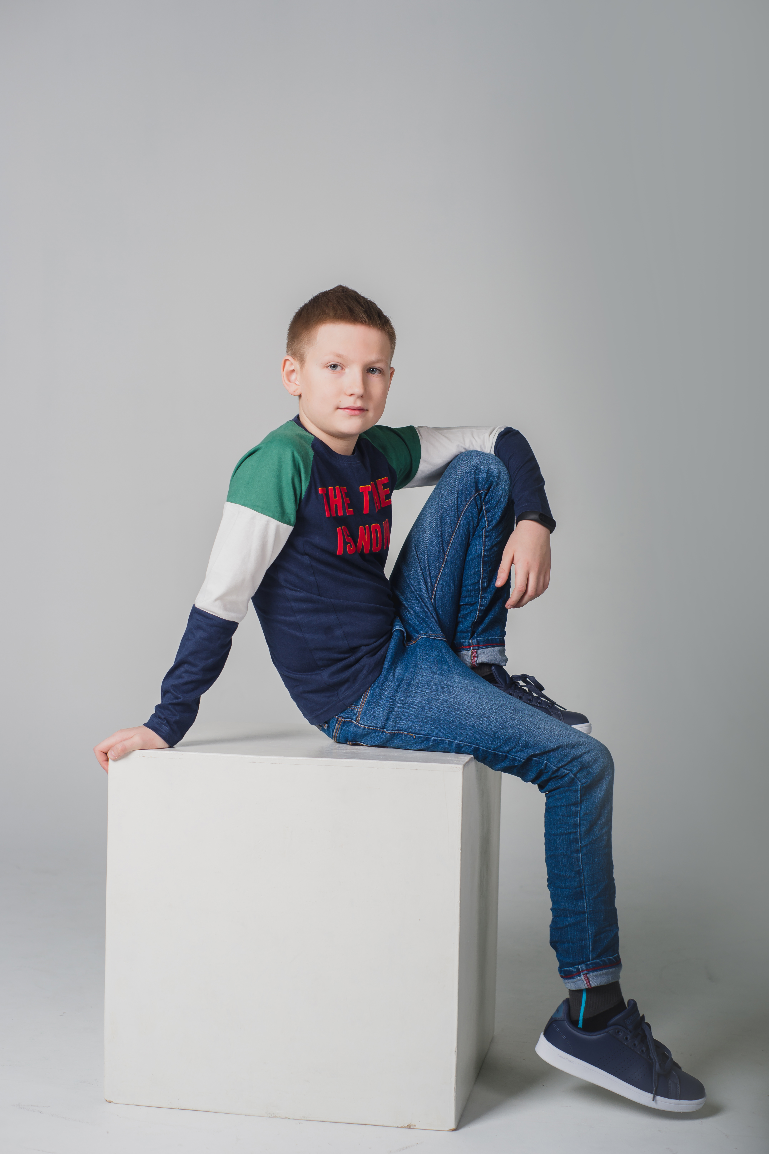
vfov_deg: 39.6
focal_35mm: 50
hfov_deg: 27.0
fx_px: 1602
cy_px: 577
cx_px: 384
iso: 160
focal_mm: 50
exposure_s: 1/200
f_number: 4
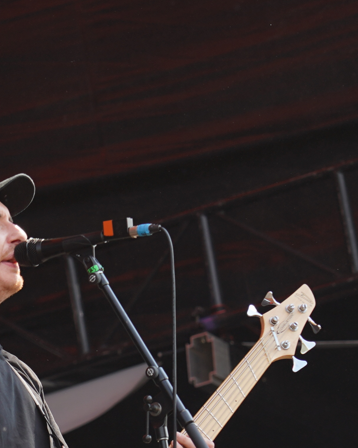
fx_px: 5127
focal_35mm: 387
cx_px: -275
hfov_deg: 4.0
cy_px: 250
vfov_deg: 5.0
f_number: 5
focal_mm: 105
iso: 100
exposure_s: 1/200
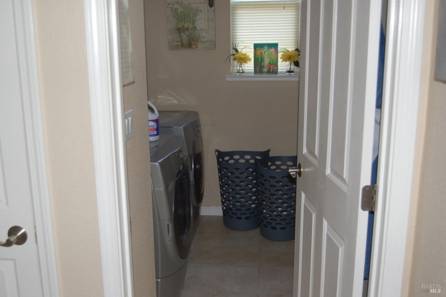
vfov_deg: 34.1
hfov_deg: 49.6
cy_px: 148
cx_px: 223
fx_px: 483
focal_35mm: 39
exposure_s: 1/60
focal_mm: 26
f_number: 4
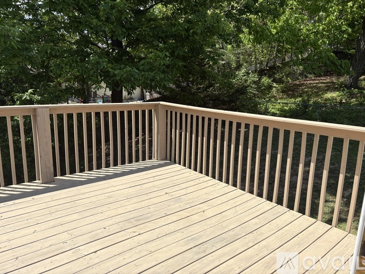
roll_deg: -1.1
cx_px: 182
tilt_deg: -11.6
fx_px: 274
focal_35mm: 26
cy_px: 137
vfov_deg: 53.0
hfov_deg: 67.3
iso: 50
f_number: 1.6
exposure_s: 1/2451
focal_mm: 5.96
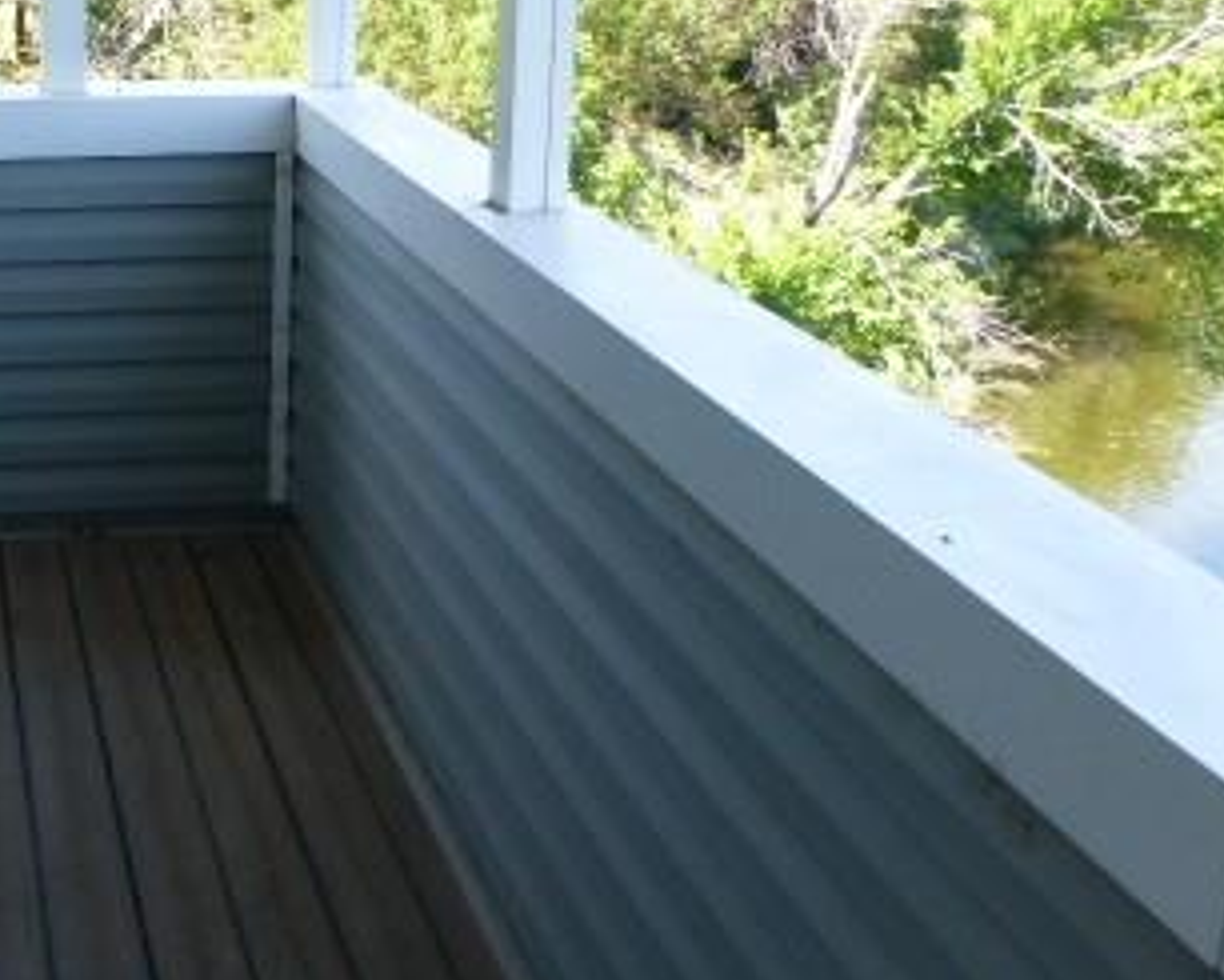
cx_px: 52
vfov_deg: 30.4
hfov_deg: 35.1
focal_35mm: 49
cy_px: 256
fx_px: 1776
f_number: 3.3
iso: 200
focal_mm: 4.3
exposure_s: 1/250
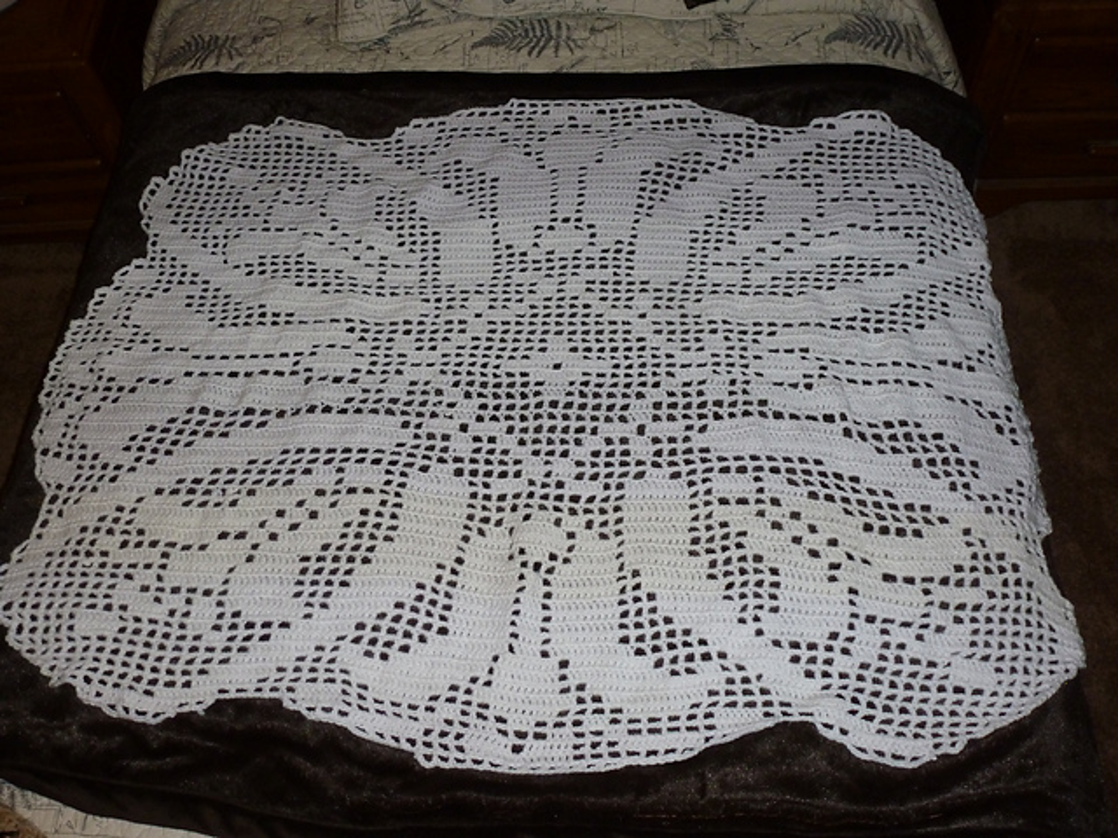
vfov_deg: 42.9
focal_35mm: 33
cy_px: 419
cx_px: 559
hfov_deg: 55.4
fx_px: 1066
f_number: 3.6
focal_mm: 5.9
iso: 200
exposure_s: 1/60
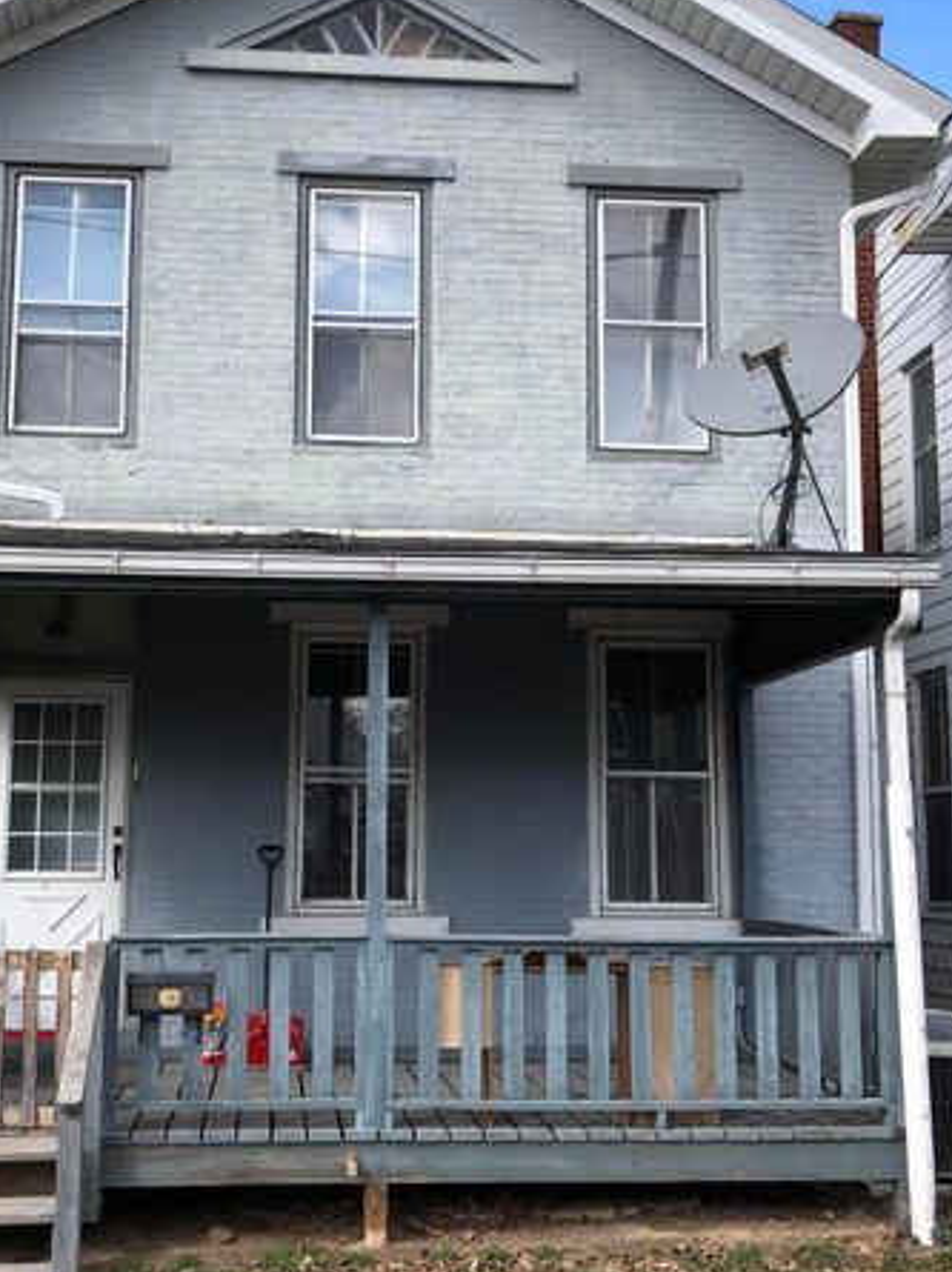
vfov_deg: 44.8
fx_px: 1542
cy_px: 659
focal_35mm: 42
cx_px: 363
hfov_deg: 34.1
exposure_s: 1/827
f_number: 1.8
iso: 20
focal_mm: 3.99
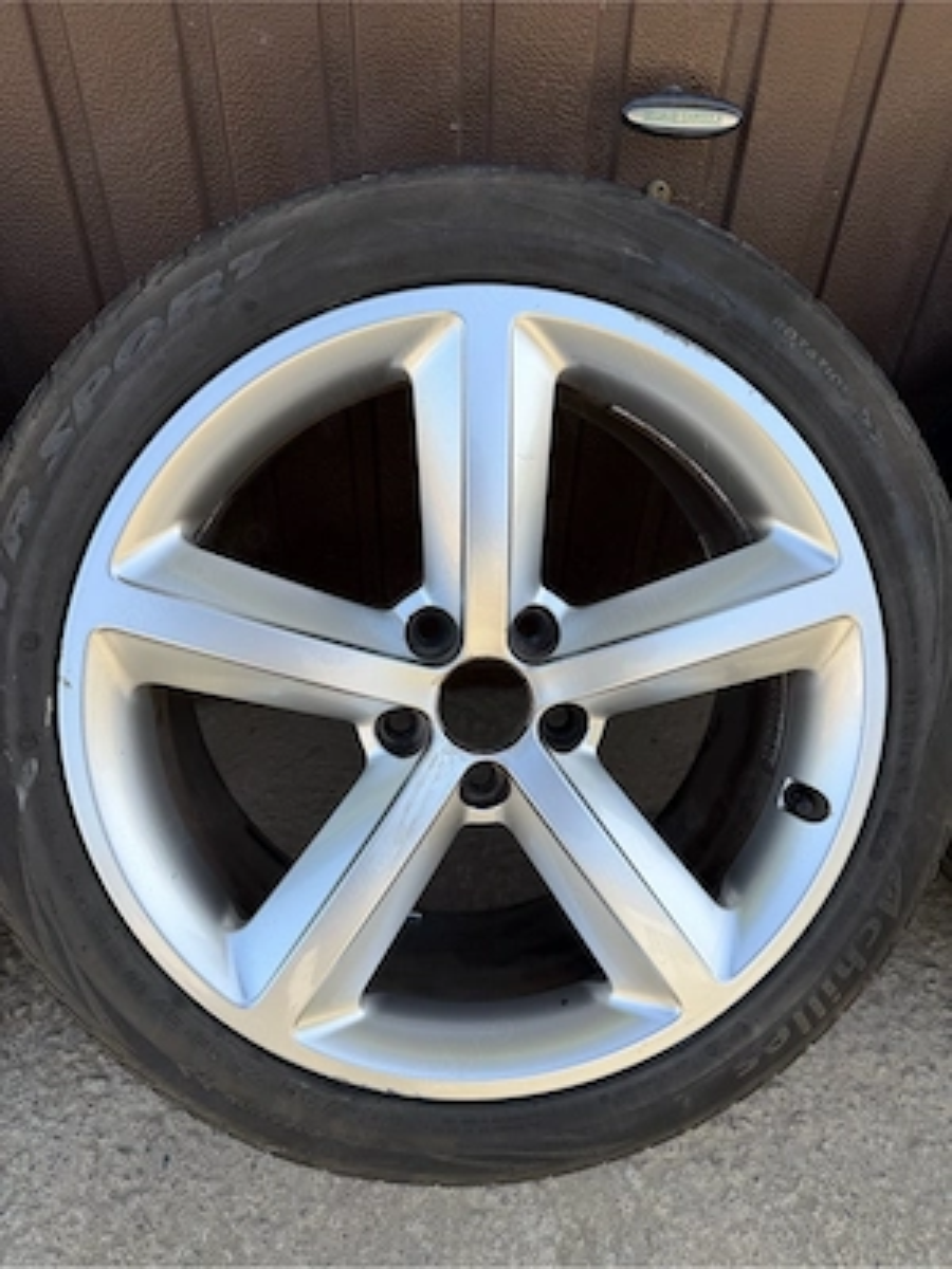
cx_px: 476
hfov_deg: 56.8
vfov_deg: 71.6
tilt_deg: -42.6
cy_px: 634
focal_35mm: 24
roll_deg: -2.6
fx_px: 880
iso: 80
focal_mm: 6.76
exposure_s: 1/858
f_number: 1.78
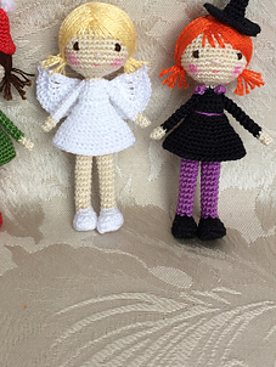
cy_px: 117
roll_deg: +2.9
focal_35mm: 48
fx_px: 510
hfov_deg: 30.1
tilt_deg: -30.8
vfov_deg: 39.1
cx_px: 89
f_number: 2.2
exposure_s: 1/120
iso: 32
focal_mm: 4.15
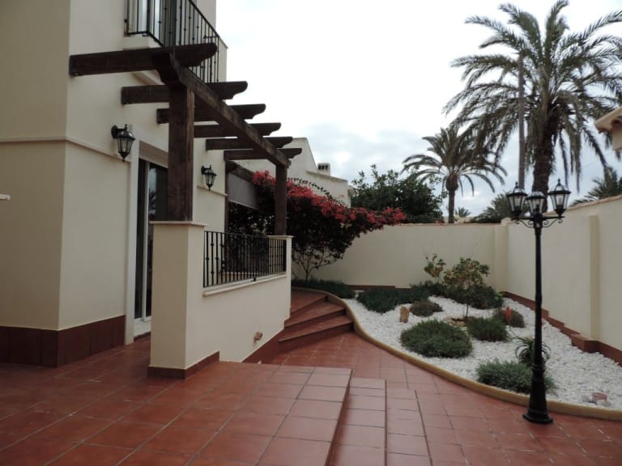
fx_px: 431
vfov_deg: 56.8
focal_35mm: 24
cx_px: 311
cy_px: 233
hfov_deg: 71.6
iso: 80
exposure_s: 1/800
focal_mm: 4.3
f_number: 3
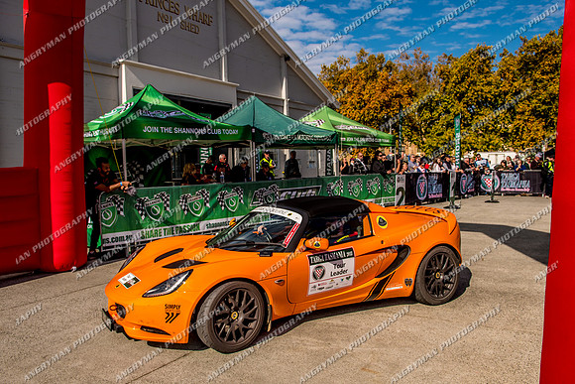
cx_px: 287
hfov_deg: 61.9
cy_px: 192
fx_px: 479
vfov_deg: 43.6
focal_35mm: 30
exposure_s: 1/1600
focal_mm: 20
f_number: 5.6
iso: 125
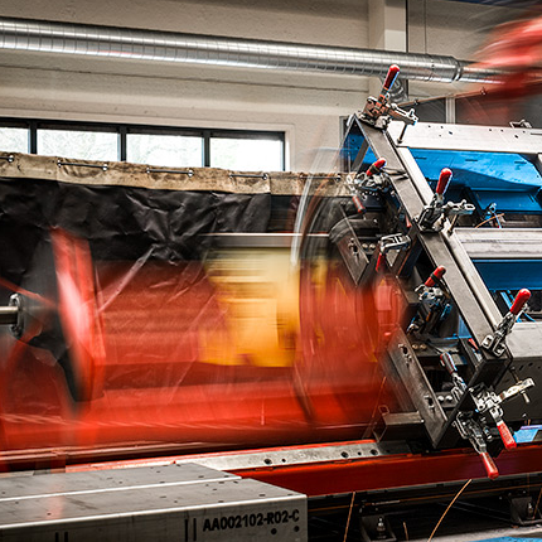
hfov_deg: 23.1
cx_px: 529
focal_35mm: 72
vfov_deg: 24.0
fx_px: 1275
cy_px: 296
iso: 100
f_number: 13
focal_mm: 38
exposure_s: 1/1.43
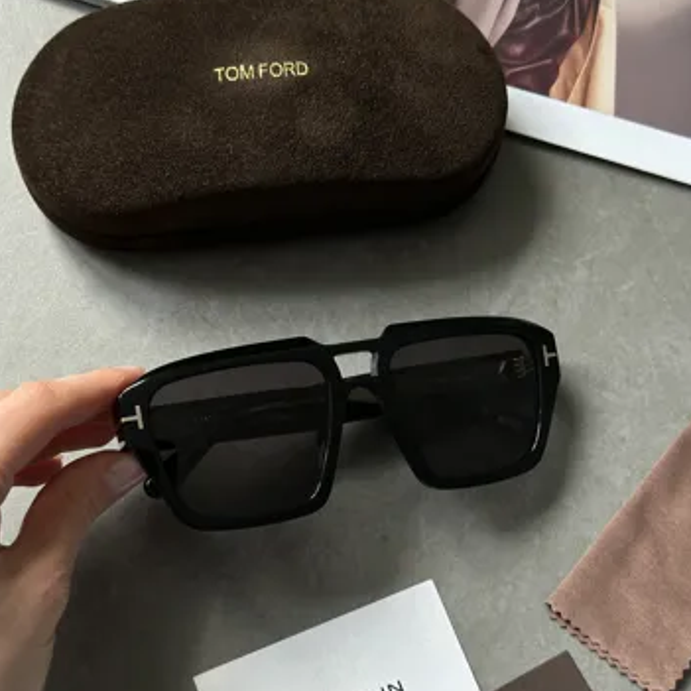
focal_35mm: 58
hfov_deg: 29.6
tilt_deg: -73.1
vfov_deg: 29.5
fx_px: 1310
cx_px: 345
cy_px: 398
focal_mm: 6.86
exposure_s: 1/181
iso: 64
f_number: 1.78
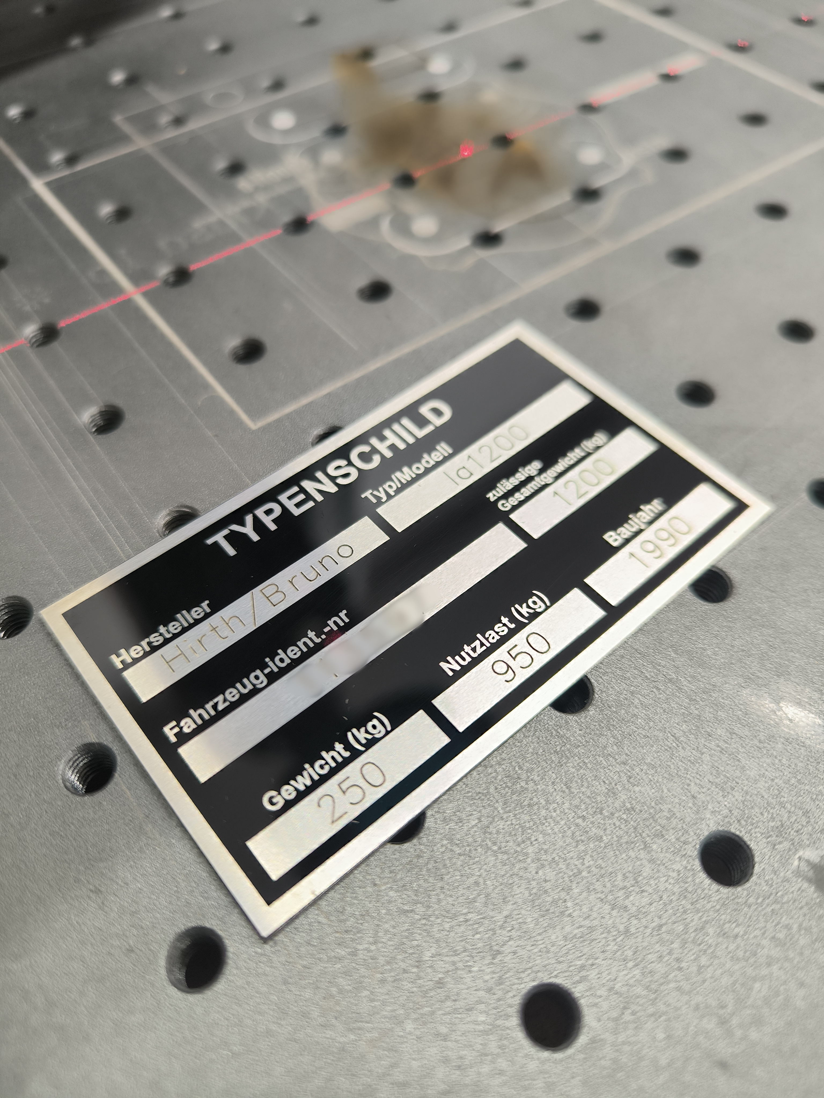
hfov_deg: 56.8
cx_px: 412
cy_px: 549
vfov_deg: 71.6
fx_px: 762
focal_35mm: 24
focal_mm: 6.9
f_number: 1.9
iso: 132
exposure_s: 1/100
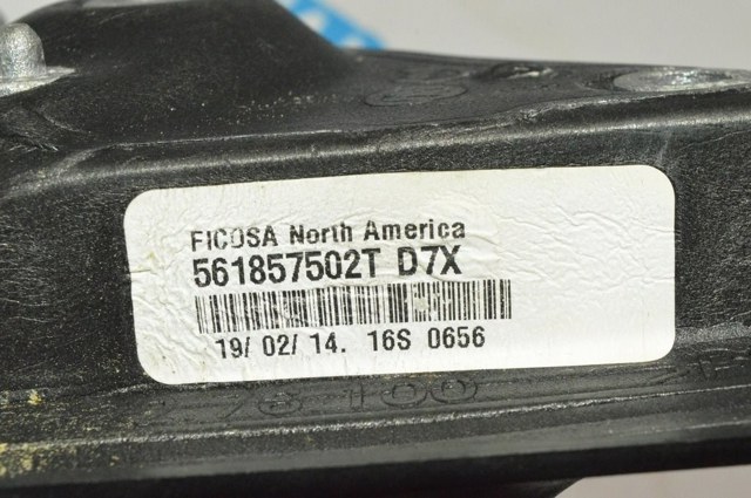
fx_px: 1719
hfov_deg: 24.6
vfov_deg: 16.5
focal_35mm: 82
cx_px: 376
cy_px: 249
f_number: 16
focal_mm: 55
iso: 6400
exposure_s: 1/200
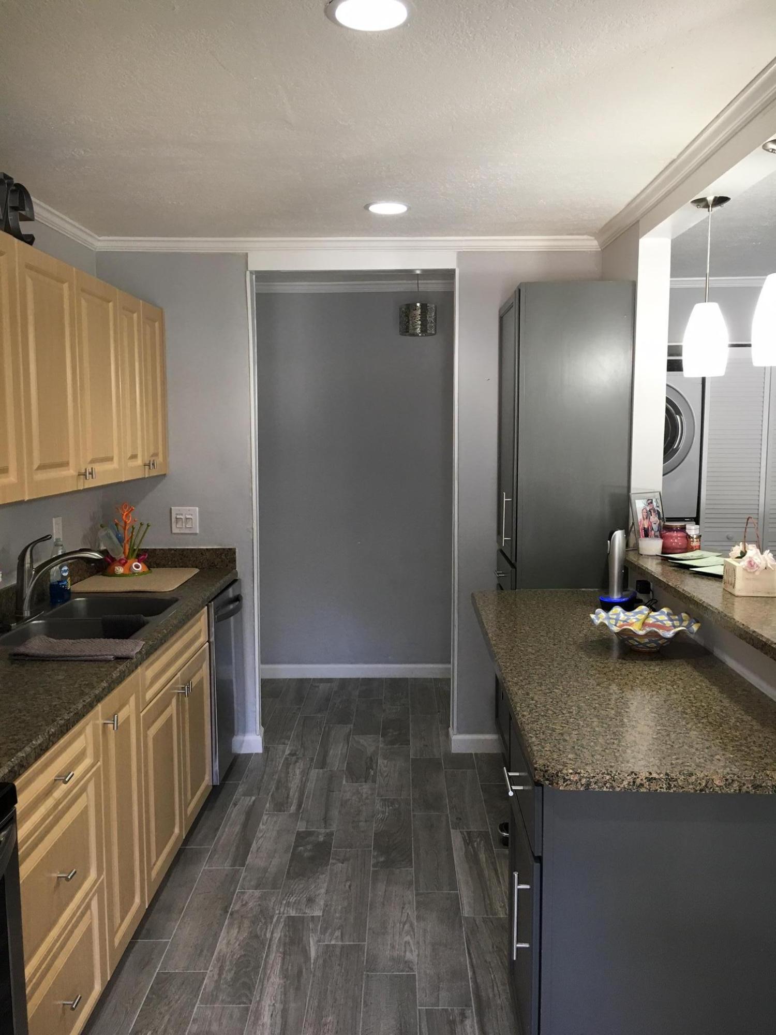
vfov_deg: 61.7
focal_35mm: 29
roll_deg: -0.5
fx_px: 867
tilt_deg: -5.4
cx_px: 388
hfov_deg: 48.2
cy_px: 518
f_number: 2.2
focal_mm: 4.15
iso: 80
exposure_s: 1/30
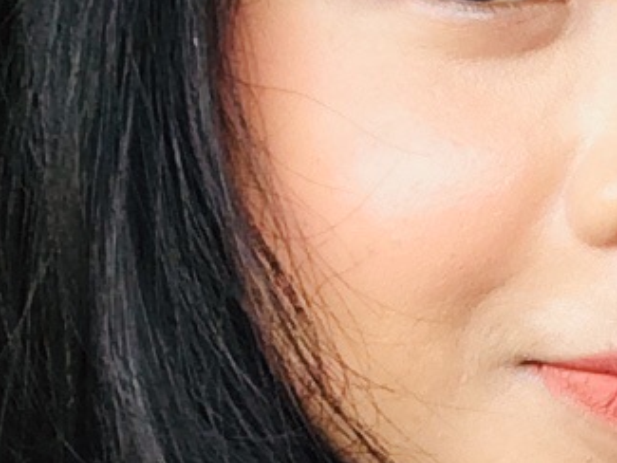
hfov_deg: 15.9
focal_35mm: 122
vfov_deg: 11.9
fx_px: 2175
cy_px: 528
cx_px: 564
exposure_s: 1/120
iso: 50
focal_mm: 2.15
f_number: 2.4
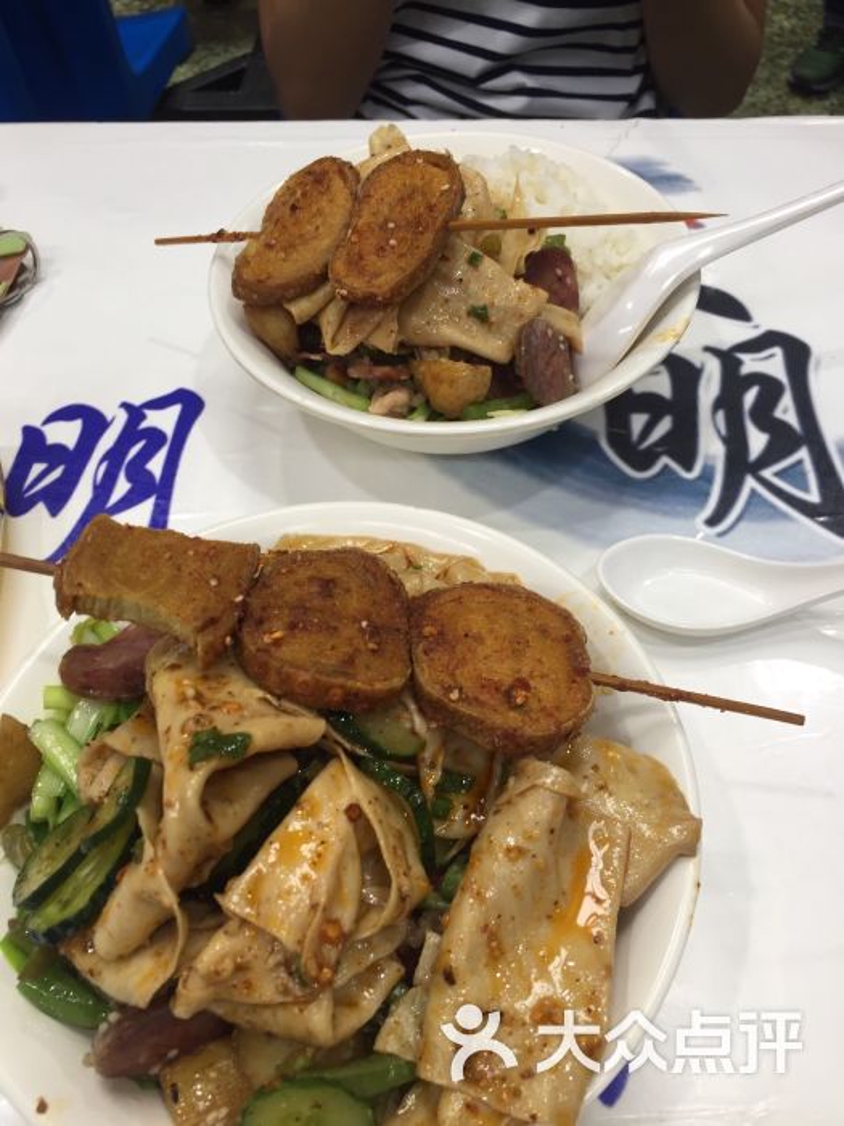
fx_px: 943
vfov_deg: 61.7
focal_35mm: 29
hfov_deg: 48.2
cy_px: 563
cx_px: 422
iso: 32
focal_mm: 4.15
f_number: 2.2
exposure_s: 1/50
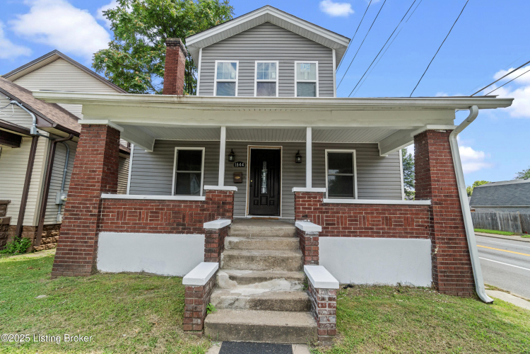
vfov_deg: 77.3
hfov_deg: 100.4
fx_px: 221
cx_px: 265
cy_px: 177
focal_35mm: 15
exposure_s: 1/160
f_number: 9
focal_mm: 10
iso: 250
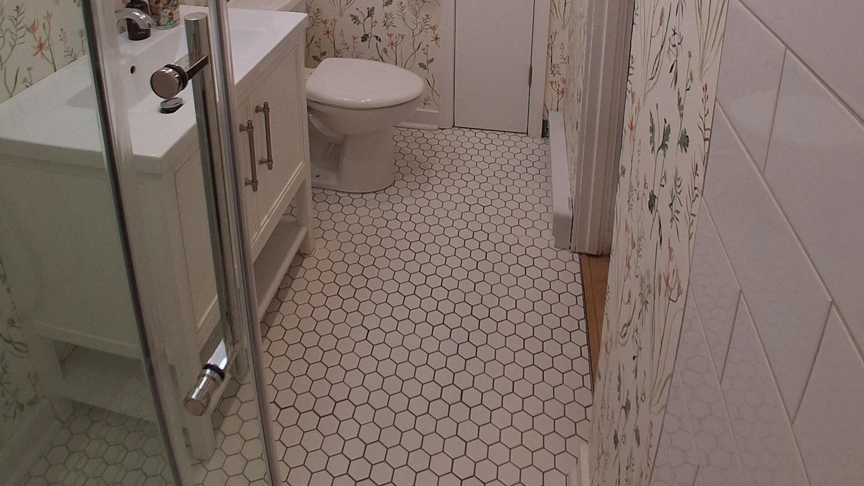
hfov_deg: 74.1
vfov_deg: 37.9
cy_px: -54
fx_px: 573
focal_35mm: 25
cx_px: 434
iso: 80
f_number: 2.2
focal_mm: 1.4
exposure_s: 1/120
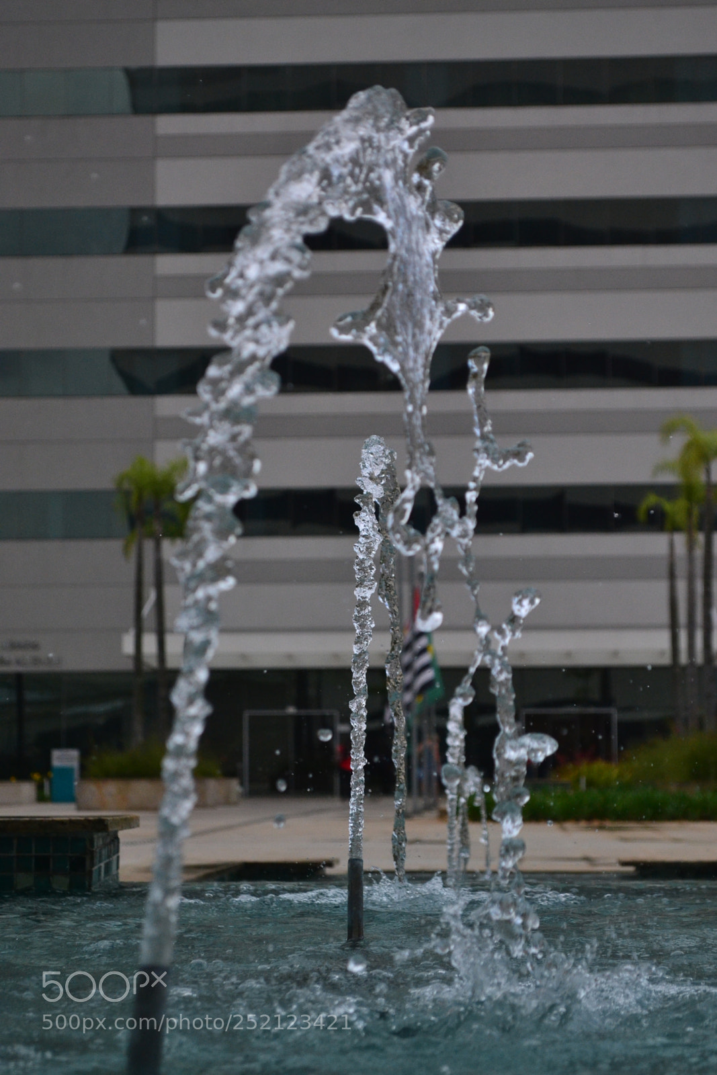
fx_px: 2464
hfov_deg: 16.6
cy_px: 538
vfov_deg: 24.6
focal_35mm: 82
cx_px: 358
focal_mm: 55
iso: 800
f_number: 6.3
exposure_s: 1/3200
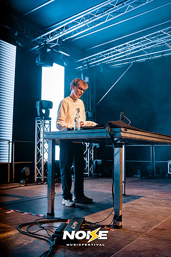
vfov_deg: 53.1
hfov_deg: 36.9
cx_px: 86
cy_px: 128
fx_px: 256
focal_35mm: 36
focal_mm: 36
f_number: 2.8
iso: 1250
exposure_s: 1/160
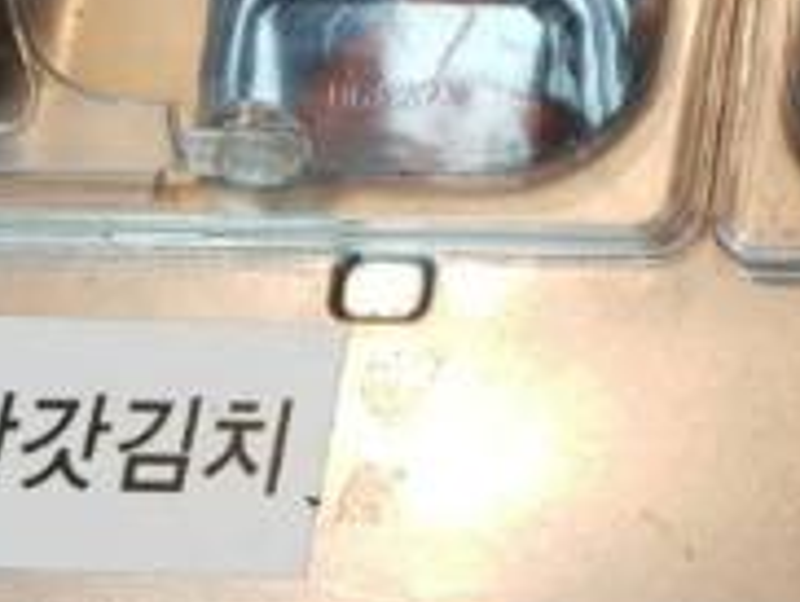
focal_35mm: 104
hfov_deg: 16.8
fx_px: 2407
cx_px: 1262
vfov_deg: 13.6
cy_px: -242
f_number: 1.7
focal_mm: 4.2
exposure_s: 1/60
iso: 64
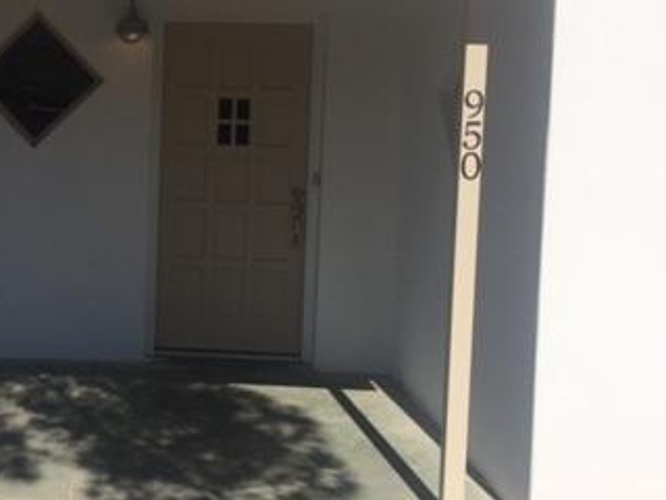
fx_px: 1116
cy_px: 167
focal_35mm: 58
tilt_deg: -3.9
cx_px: 37
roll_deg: -2.0
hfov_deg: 31.3
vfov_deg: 25.1
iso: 32
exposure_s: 1/3049
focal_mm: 4.15
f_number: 2.2
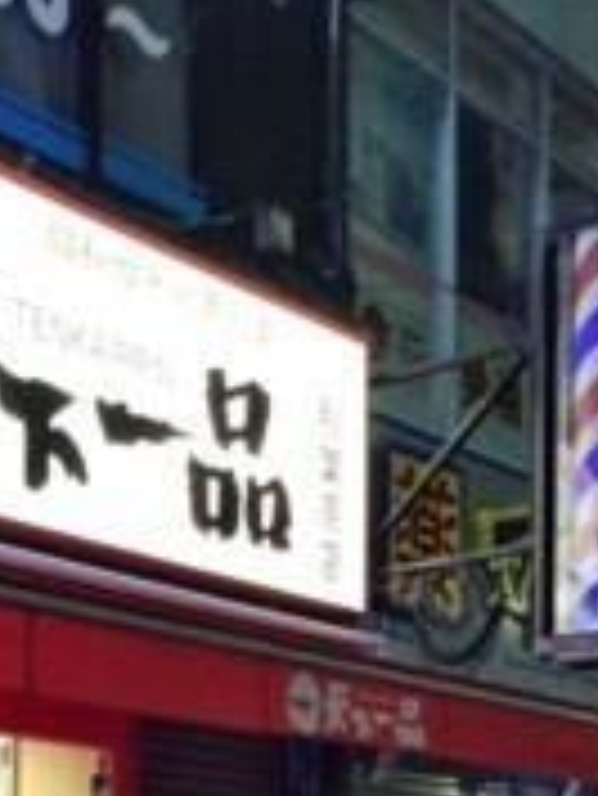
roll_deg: +2.5
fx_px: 1817
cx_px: -121
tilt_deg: +0.5
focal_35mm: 79
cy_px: 922
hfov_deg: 17.8
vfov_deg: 22.9
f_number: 2.4
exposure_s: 1/30
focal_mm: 3.3
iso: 125
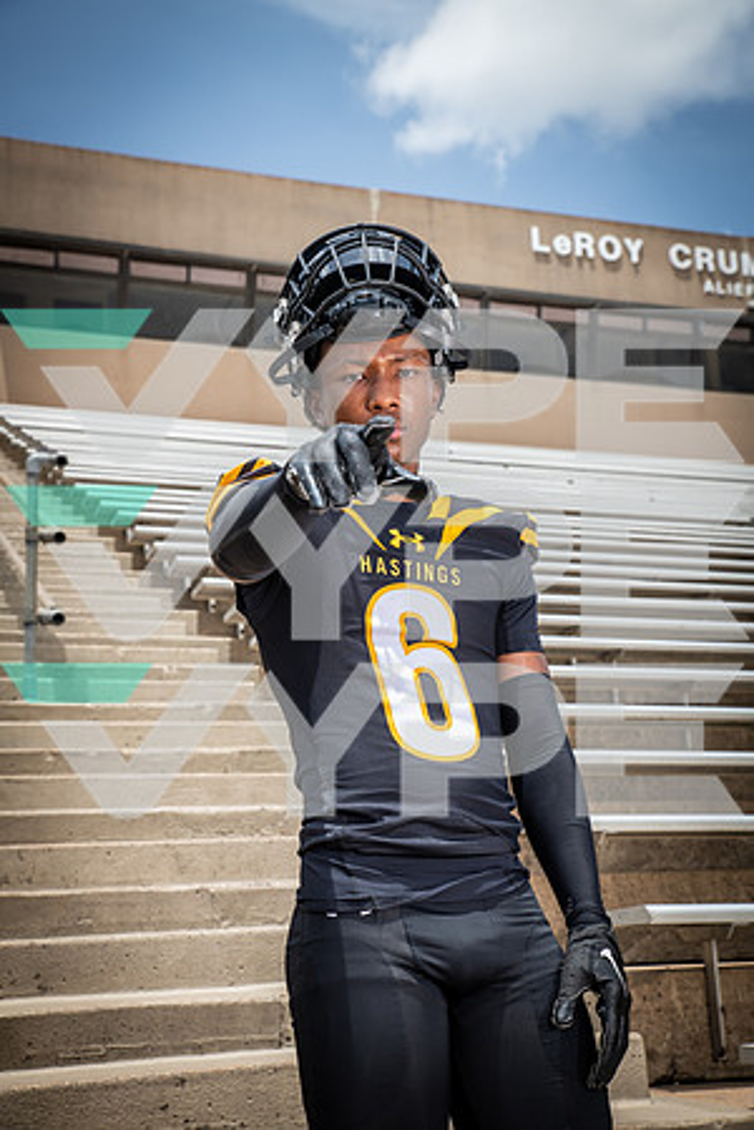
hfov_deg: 27.0
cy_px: 565
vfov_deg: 39.6
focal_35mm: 50
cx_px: 377
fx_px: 1571
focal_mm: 50
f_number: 7.1
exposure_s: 1/500
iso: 100
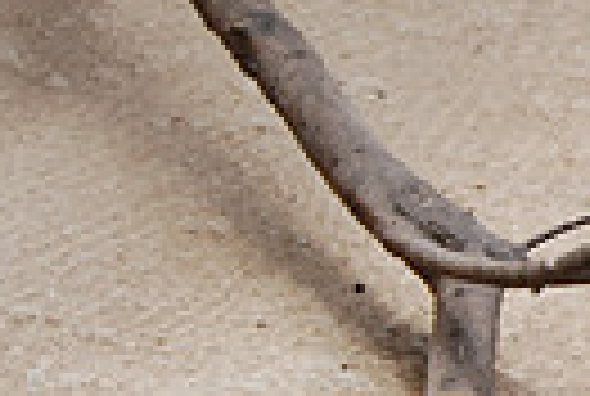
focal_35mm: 610
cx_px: -703
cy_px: 90
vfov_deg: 2.3
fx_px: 10020
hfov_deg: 3.3
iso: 200
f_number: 5.6
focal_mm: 92
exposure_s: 1/500
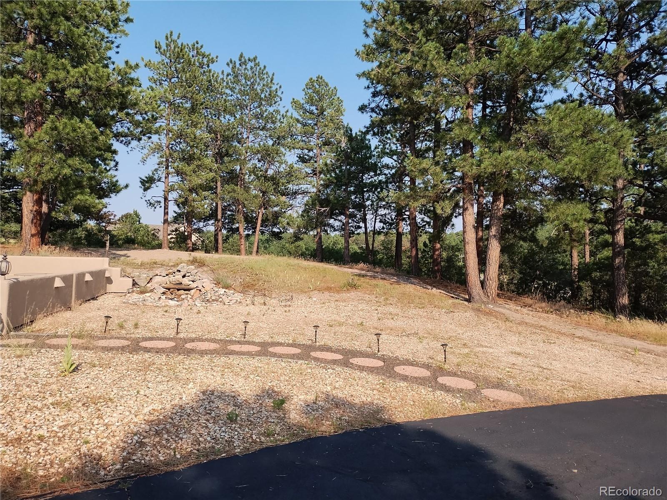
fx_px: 482
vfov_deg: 54.9
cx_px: 334
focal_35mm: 25
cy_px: 250
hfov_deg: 69.4
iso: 100
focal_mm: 4.71
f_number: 1.7
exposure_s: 1/3065
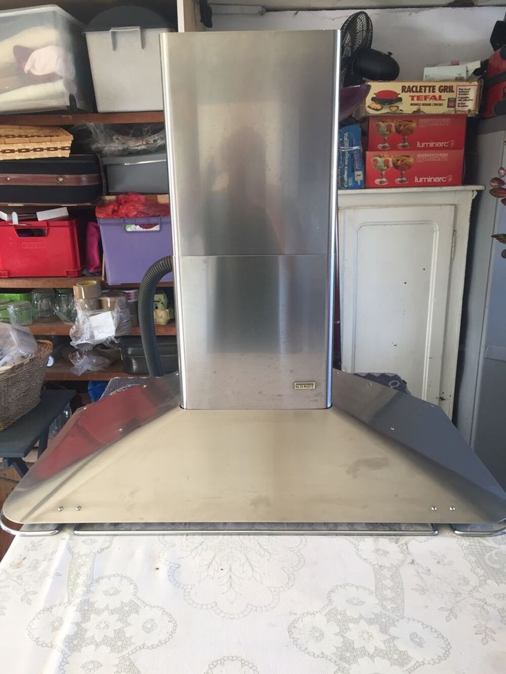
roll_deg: +0.8
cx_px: 253
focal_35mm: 29
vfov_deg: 61.7
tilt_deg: -16.6
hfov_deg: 48.2
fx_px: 565
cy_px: 337
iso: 32
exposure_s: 1/33
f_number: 2.2
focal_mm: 4.15
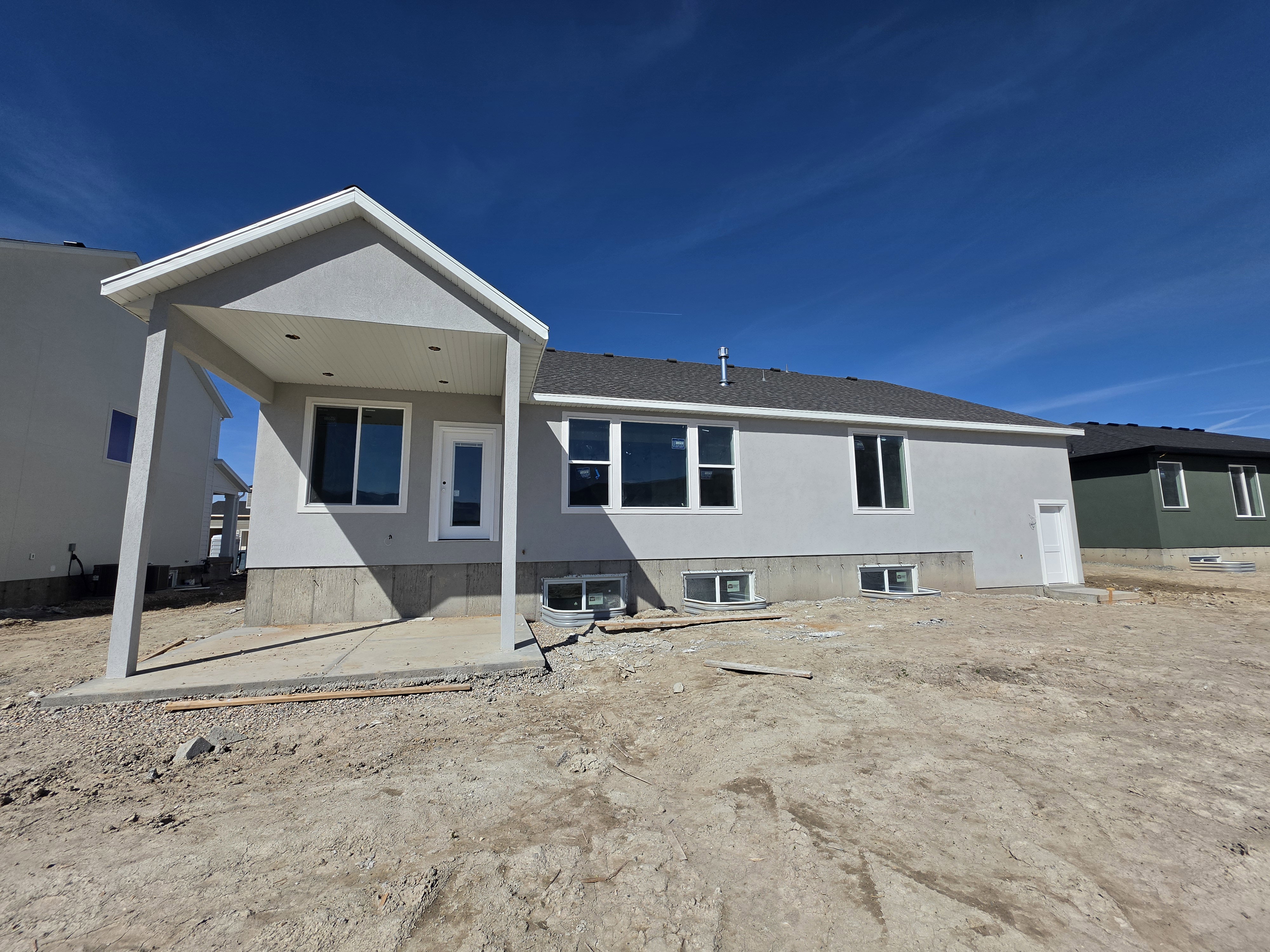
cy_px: 476
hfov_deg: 106.2
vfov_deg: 89.9
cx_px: 635
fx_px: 477
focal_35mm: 13
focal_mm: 2.2
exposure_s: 1/3418
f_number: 1.9
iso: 32
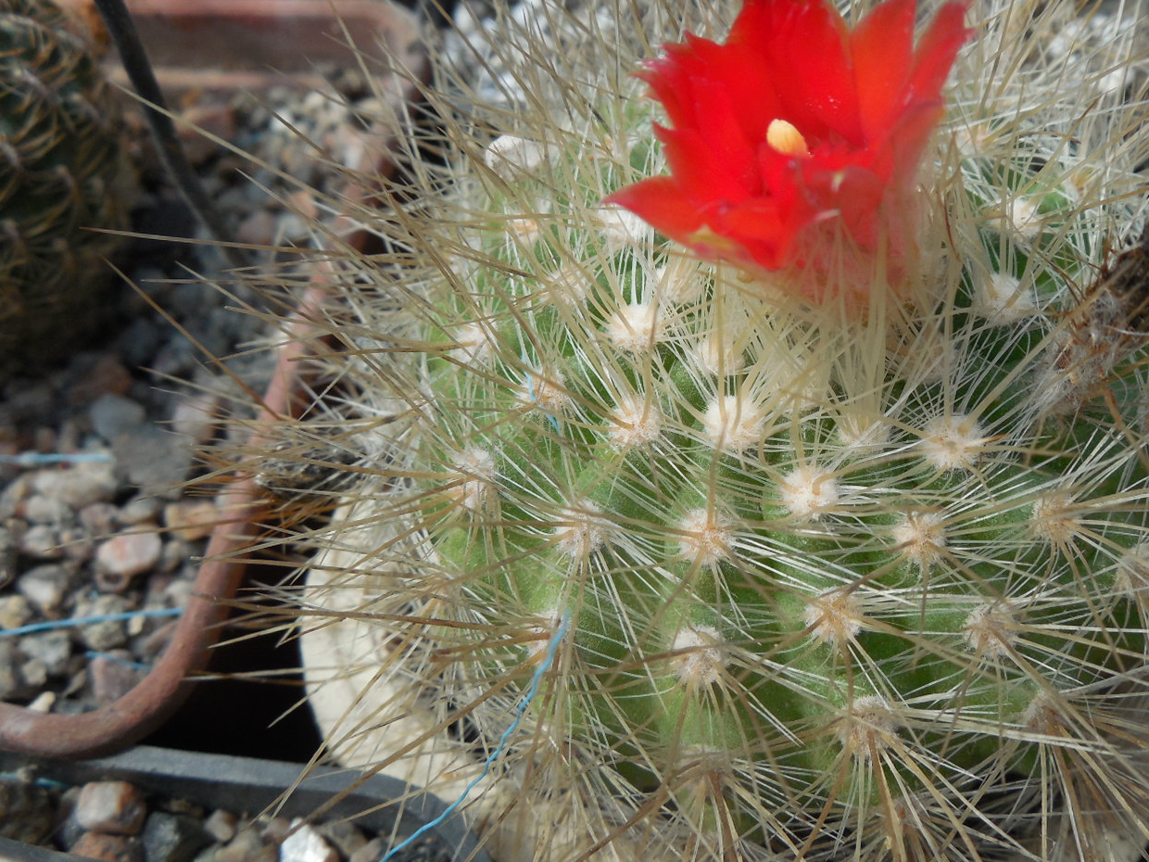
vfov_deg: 35.9
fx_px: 1328
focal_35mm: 40
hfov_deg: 46.3
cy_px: 389
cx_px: 733
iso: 125
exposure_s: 1/320
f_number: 3.6
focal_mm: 5.6
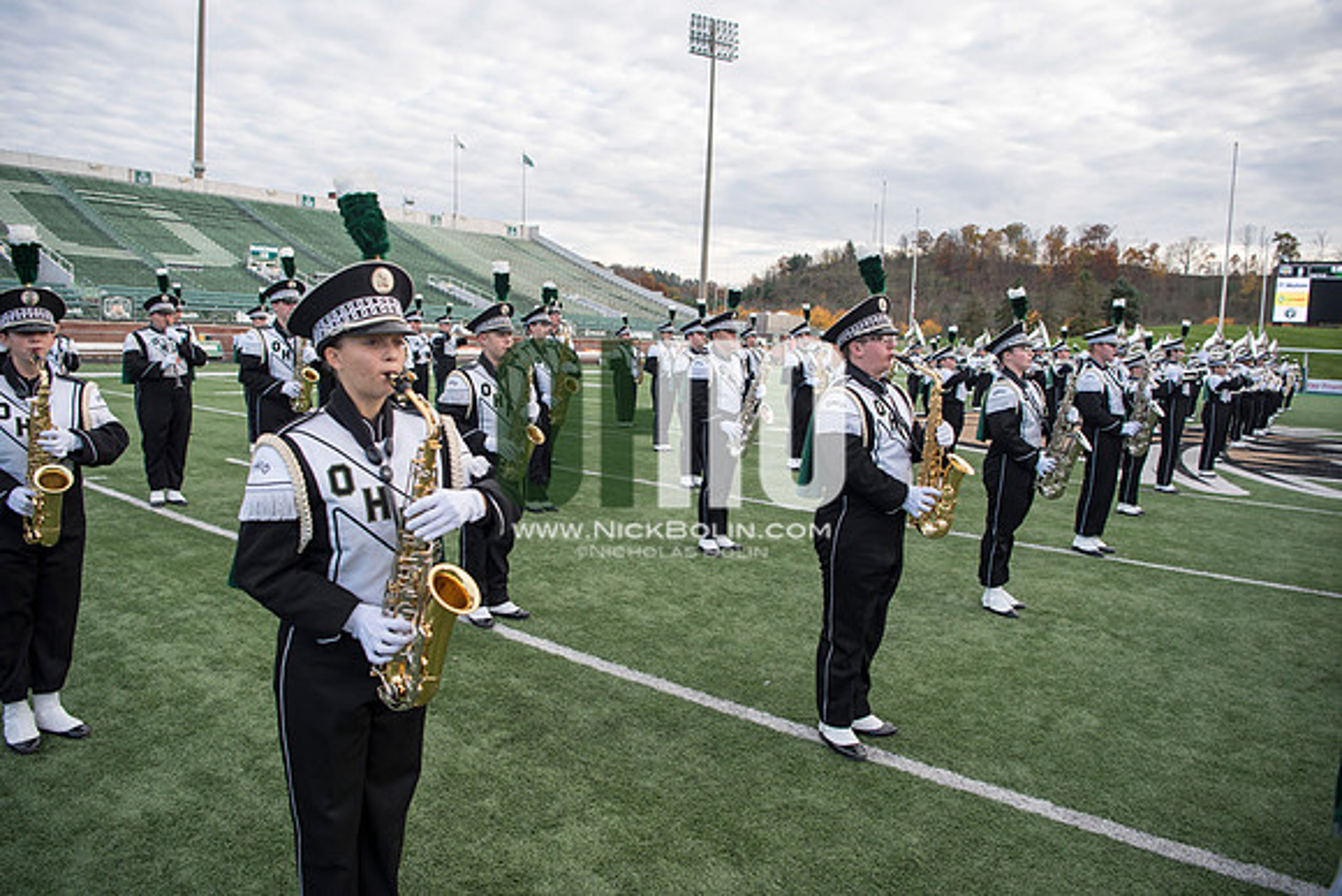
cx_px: 671
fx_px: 895
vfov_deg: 53.2
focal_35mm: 24
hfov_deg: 73.7
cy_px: 448
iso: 140
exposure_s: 1/500
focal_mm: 24
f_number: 3.5
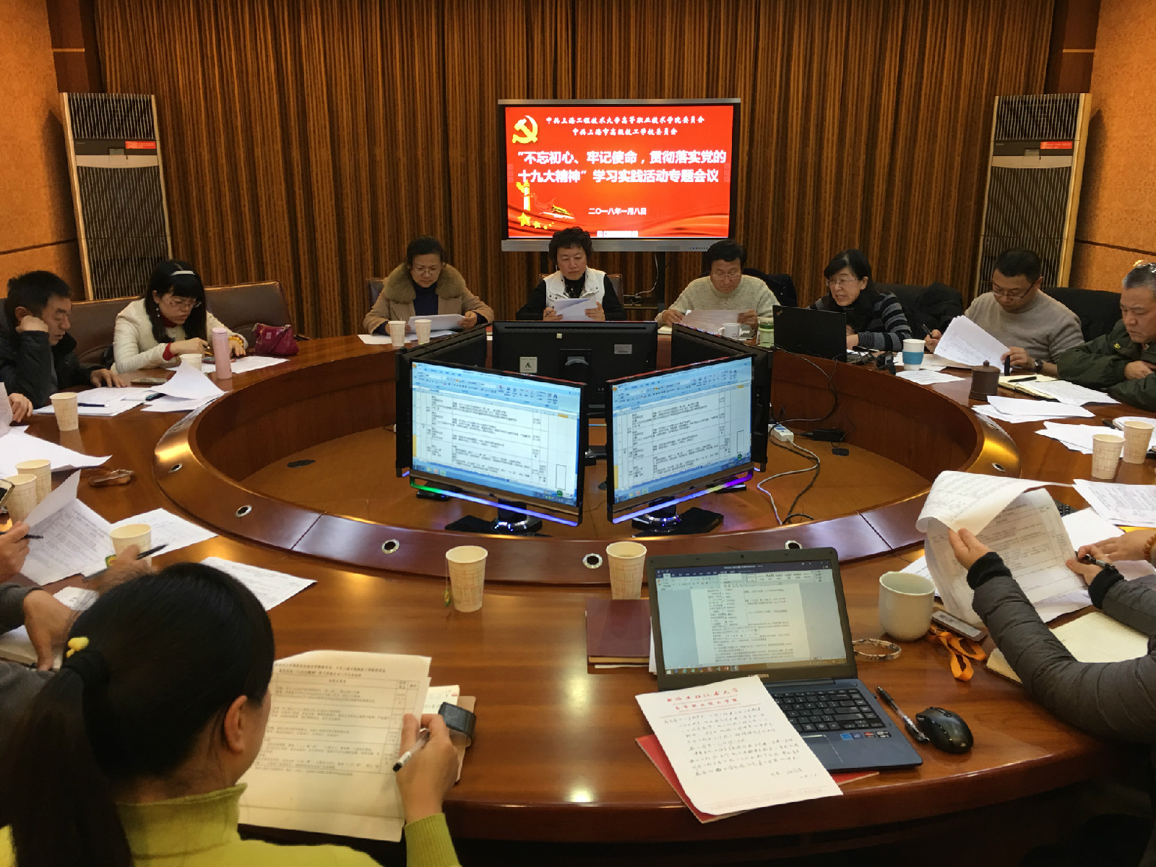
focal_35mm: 29
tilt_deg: -15.5
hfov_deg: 61.7
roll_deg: +0.0
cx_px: 578
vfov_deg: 48.2
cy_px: 434
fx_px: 968
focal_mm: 4.15
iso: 40
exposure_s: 1/17
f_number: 2.2
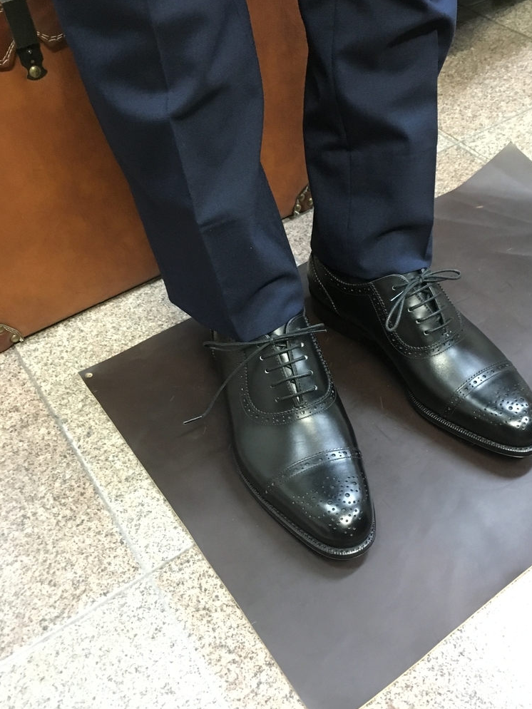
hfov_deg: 40.5
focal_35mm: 35
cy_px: 328
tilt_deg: -45.6
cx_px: 319
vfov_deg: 52.6
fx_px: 717
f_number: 2.2
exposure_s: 1/15
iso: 200
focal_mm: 4.15
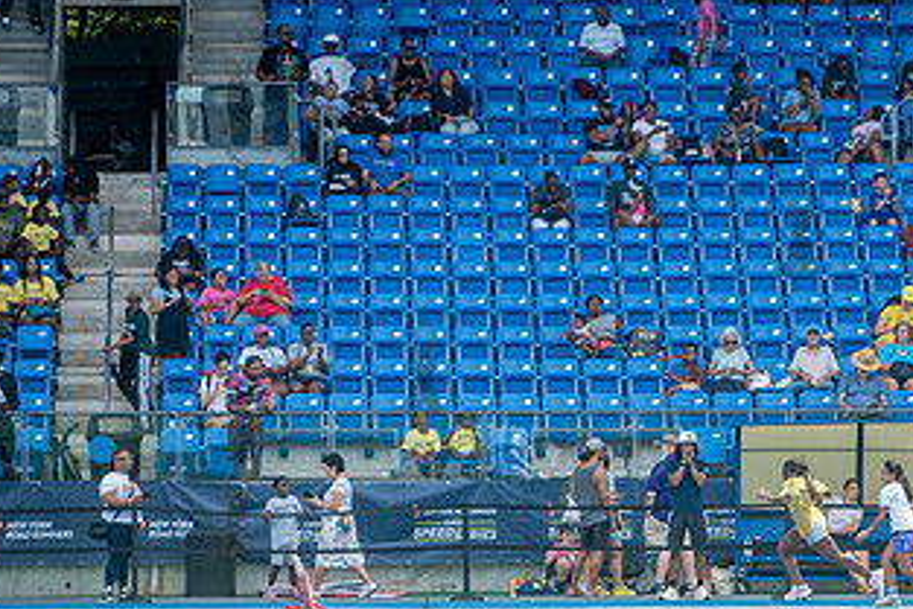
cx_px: 799
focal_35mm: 389
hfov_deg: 5.3
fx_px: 9870
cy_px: 506
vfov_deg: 3.5
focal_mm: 200
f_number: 4
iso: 160
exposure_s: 1/1000
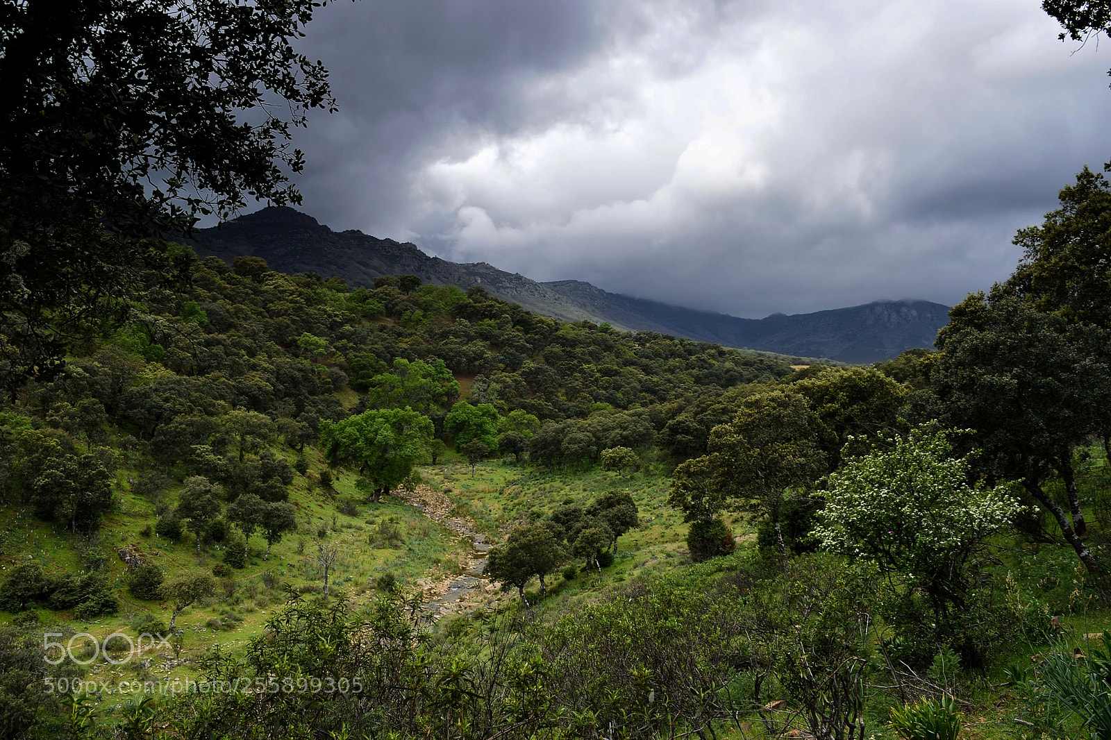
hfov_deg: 61.9
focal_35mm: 30
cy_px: 370
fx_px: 926
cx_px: 556
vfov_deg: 43.6
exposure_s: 1/160
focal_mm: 20
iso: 100
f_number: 8
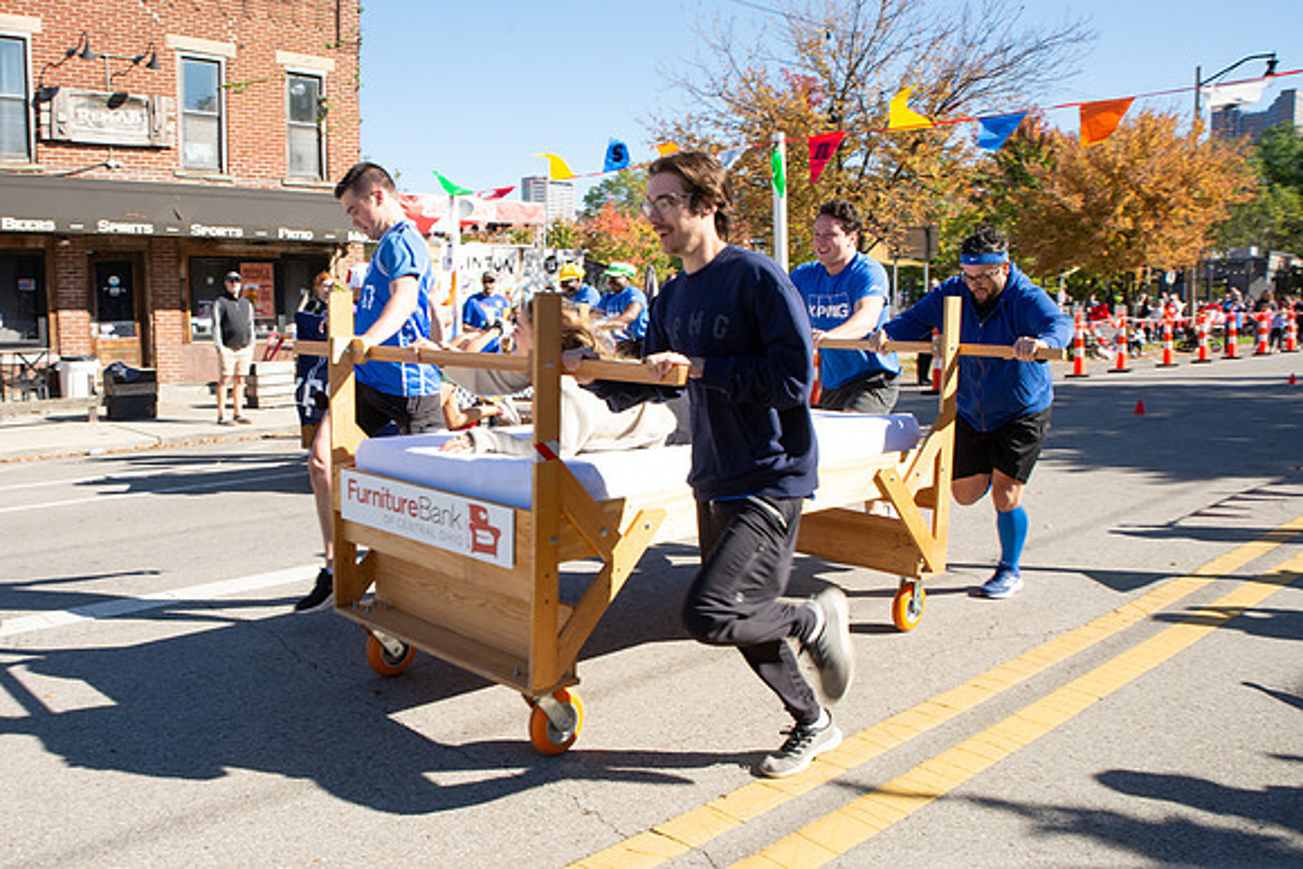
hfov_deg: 60.2
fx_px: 1106
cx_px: 494
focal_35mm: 31
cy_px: 445
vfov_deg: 42.9
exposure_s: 1/320
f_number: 11
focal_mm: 24
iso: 500
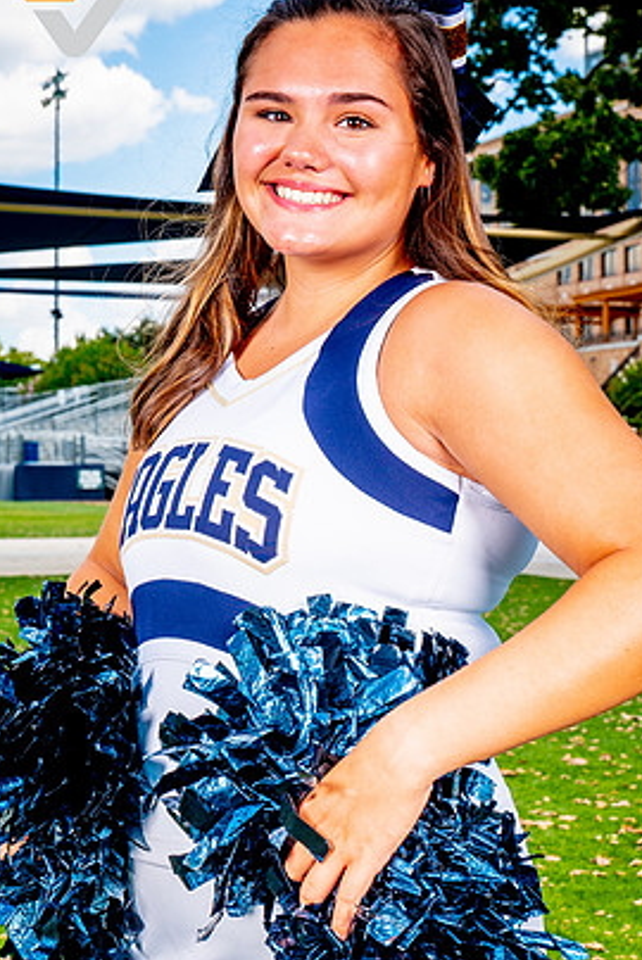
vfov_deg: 28.4
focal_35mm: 71
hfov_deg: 19.2
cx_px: 327
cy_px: 481
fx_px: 1896
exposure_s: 1/125
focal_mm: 42
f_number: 8
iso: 100
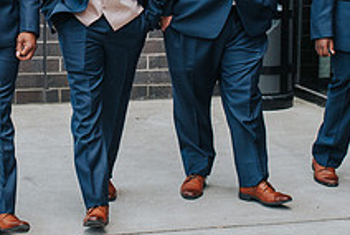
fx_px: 1168
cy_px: -7
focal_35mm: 120
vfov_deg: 11.3
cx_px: 48
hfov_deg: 16.8
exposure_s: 1/2000
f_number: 4
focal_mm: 35
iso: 1250
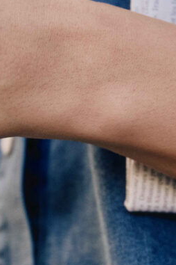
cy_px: 209
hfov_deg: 5.5
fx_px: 1819
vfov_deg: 8.3
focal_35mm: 248
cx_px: 282
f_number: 4.5
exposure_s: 1/500
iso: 640
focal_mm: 70
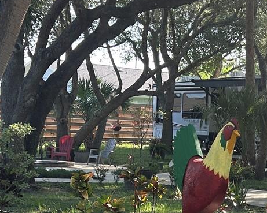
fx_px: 696
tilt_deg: -7.3
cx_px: 227
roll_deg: -1.3
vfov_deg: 17.1
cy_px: 209
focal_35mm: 88
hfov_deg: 21.4
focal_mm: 5.7
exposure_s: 1/486
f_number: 1.5
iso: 50
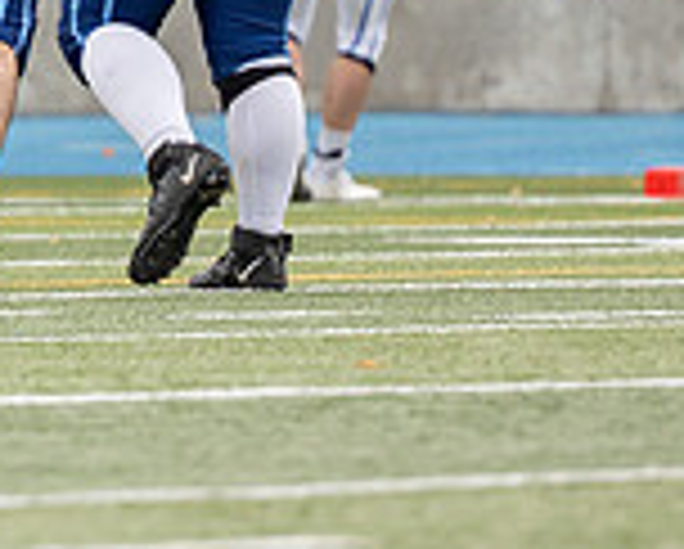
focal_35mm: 1177
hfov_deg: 1.6
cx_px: -349
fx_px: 23858
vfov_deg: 1.3
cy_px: -380
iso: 125
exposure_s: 1/1000
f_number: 2.8
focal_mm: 200
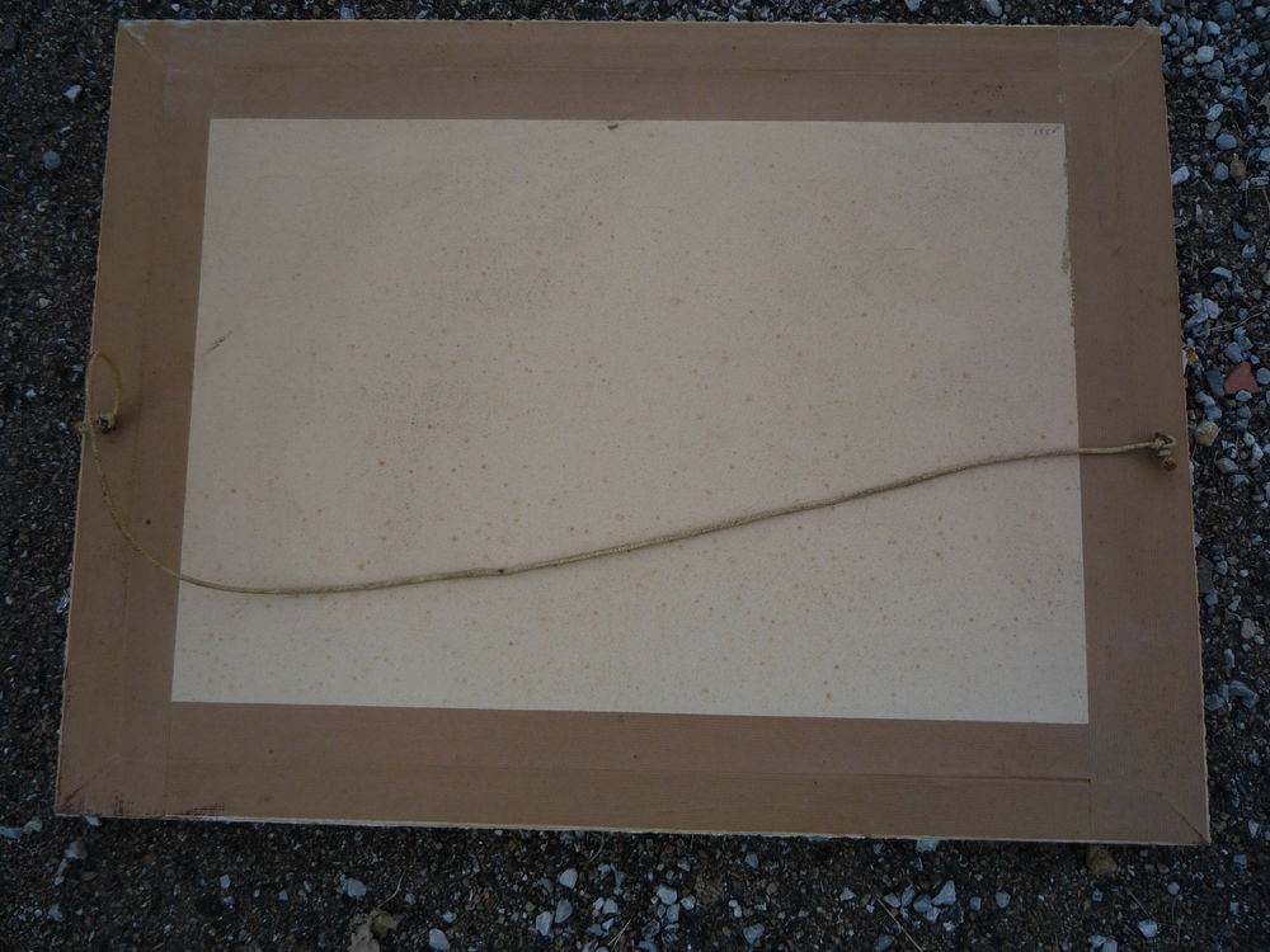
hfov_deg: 60.0
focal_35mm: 30
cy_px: 476
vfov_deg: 46.8
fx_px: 1101
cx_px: 635
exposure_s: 1/250
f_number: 4
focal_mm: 5.2
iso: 100
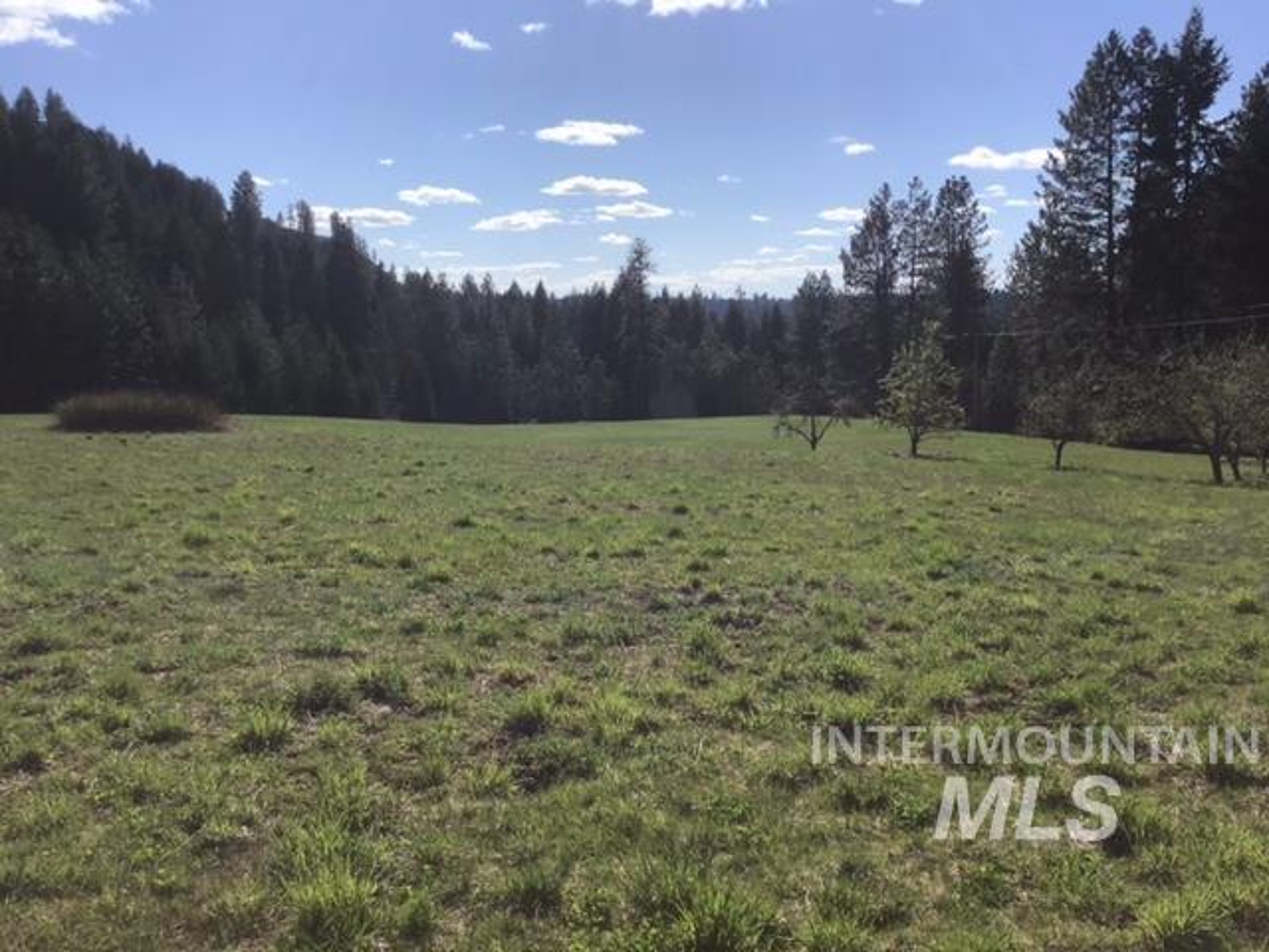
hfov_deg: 58.4
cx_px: 634
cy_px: 476
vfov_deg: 45.4
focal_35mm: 31
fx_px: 1136
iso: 25
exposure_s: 1/2551
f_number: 2.4
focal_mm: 3.3
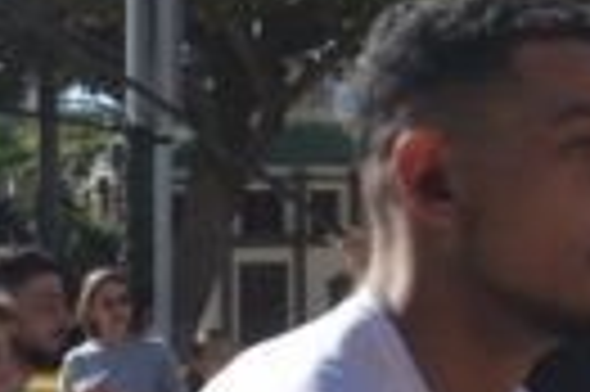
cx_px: -883
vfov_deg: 6.5
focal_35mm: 211
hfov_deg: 8.8
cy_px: 462
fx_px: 3454
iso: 400
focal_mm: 18
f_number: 5.6
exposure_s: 1/1250
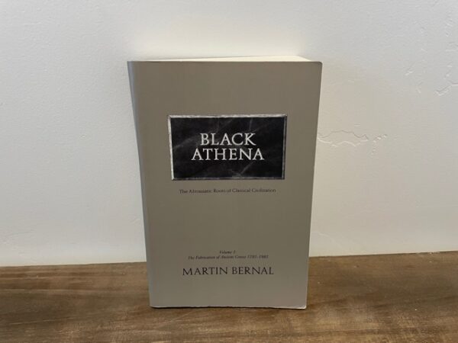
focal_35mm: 26
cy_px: 172
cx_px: 229
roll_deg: +1.0
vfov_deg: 53.1
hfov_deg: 67.3
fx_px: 344
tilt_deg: -29.6
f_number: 1.6
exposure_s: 1/60
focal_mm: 4.2
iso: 160
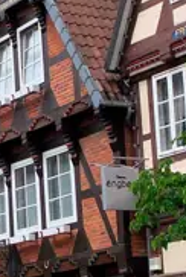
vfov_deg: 14.9
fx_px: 1058
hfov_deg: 9.9
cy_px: 73
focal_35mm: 137
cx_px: -39
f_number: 4.6
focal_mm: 7.81
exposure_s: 1/640
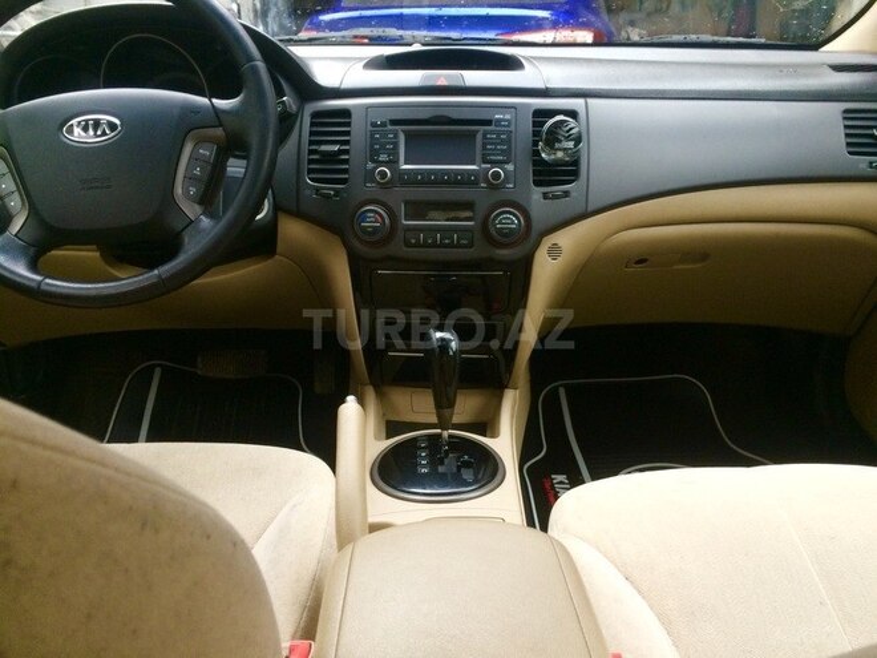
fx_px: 735
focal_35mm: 29
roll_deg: +1.2
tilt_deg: -21.8
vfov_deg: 48.2
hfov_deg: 61.7
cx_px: 438
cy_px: 329
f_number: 2.2
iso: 125
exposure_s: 1/33
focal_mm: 4.15
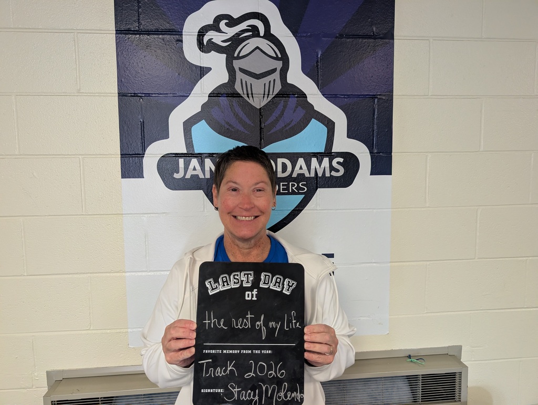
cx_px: 269
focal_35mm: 24
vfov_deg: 56.9
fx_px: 374
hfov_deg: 71.5
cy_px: 202
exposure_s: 1/159
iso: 1203
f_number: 1.68
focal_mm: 6.9
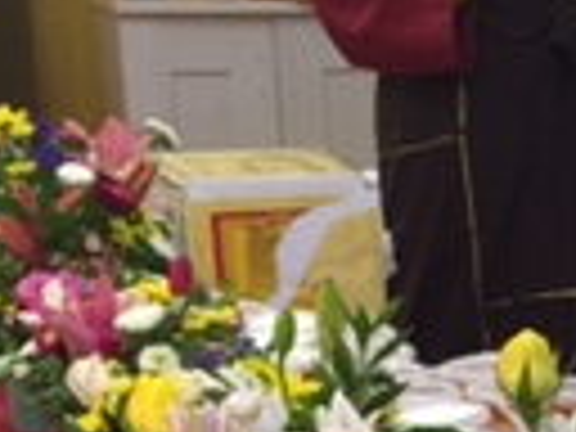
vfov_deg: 9.9
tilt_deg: -19.4
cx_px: 1089
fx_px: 2413
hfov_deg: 12.3
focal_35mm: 145
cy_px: 639
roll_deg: -3.7
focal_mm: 4.15
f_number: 2.2
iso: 125
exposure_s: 1/33
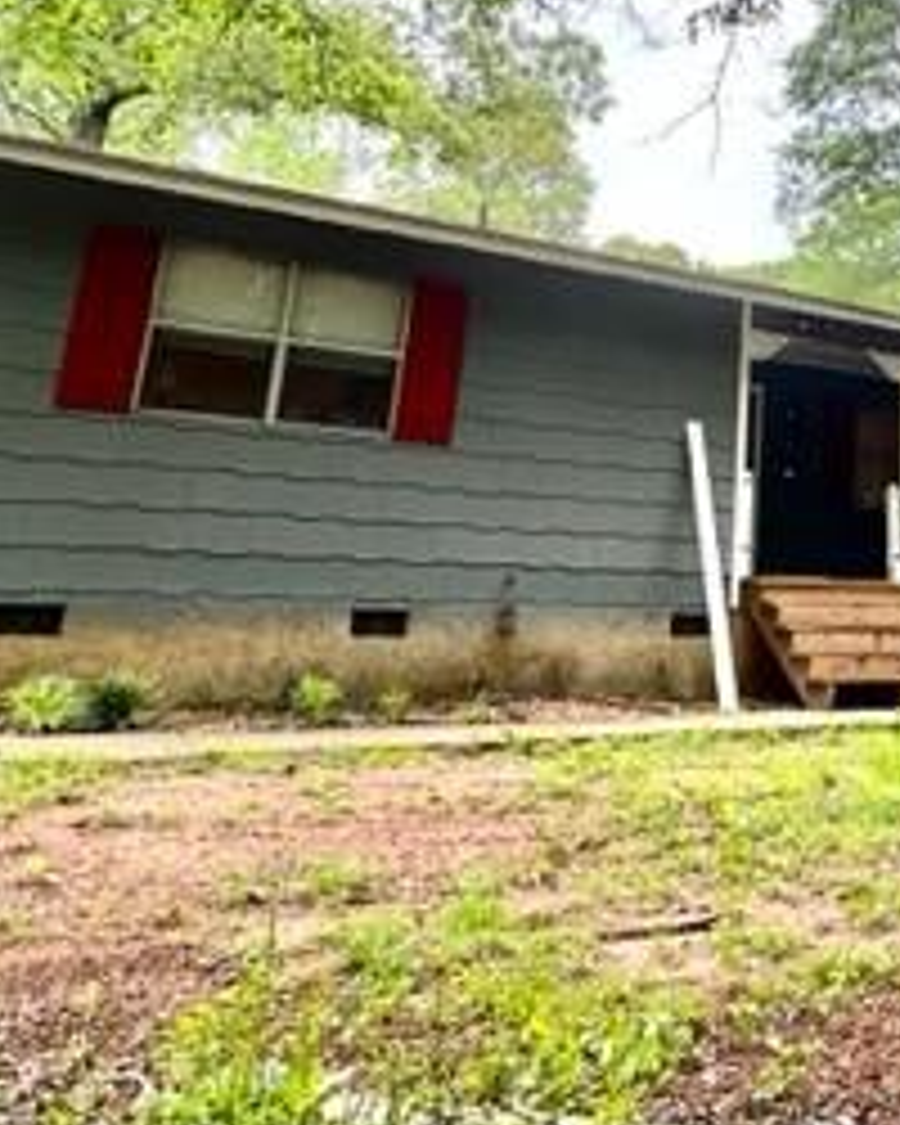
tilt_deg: +18.1
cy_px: 297
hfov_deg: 37.8
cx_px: 896
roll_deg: -0.1
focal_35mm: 35
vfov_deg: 49.7
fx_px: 1165
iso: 40
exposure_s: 1/106
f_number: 2.2
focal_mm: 2.22
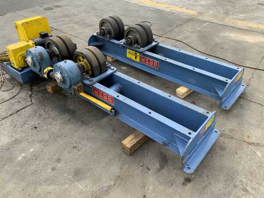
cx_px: 132
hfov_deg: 61.7
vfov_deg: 48.2
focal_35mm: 29
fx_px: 221
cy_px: 99
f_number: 1.8
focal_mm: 3
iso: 16
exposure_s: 1/204
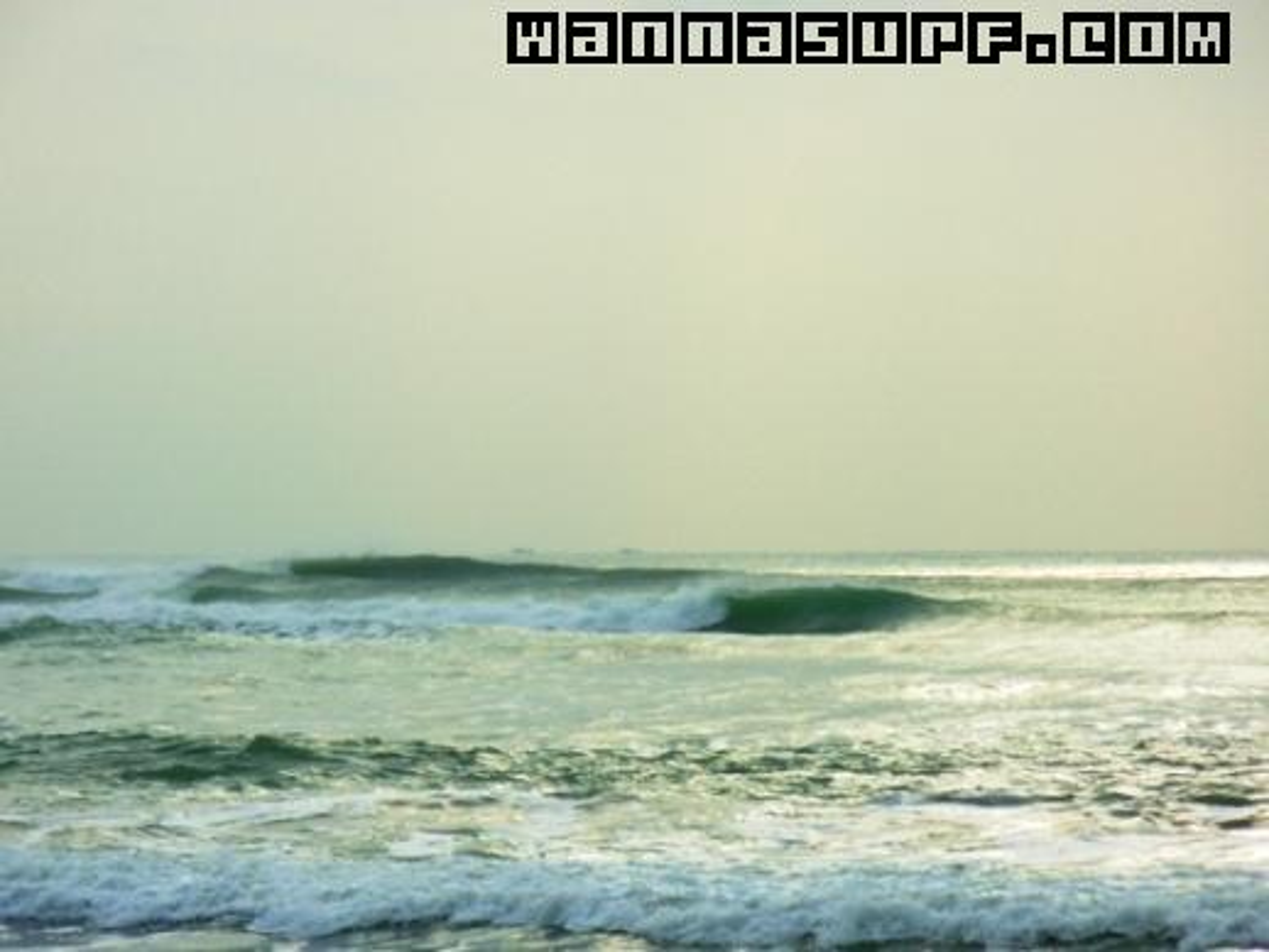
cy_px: 476
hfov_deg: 10.4
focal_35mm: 190
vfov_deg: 7.8
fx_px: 6969
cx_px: 634
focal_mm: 31.4
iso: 50
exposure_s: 1/443
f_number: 5
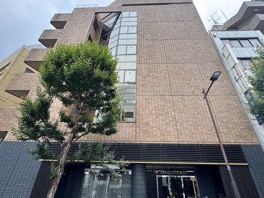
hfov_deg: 87.8
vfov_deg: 71.5
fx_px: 137
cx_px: 133
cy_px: 107
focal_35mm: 18
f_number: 2.2
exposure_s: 1/183
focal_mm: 2.22
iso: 40
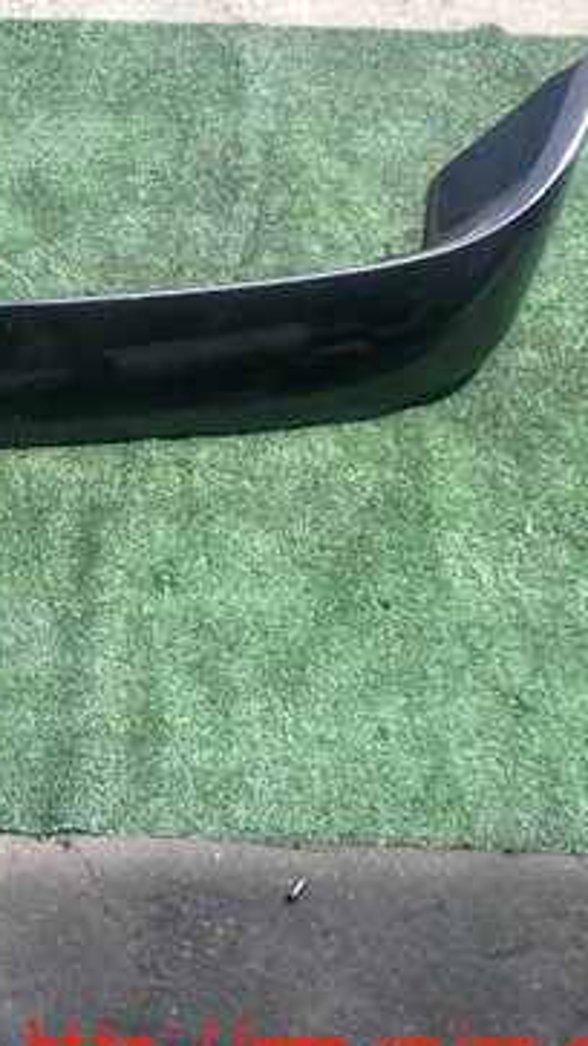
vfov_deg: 38.4
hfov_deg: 20.3
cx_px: -184
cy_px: 441
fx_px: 1498
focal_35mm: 54
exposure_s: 1/60
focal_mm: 5.4
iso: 160
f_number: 9
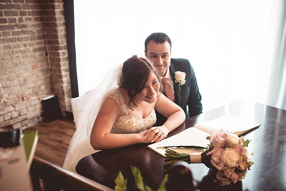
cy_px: 96
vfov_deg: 37.8
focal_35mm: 35
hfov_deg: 54.5
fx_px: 278
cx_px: 143
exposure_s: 1/100
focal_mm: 35
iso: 400
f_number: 2.5
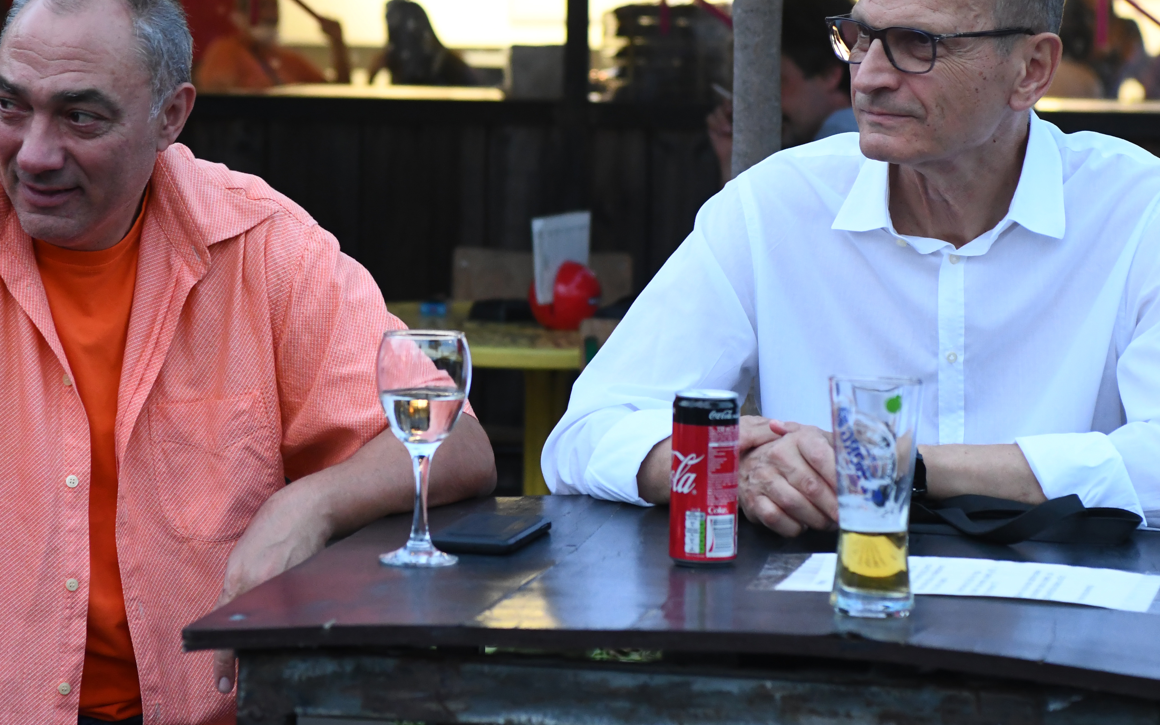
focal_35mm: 114
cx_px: 416
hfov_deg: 18.2
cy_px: 310
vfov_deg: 11.5
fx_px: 3604
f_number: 4
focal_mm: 70
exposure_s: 1/100
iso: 2000
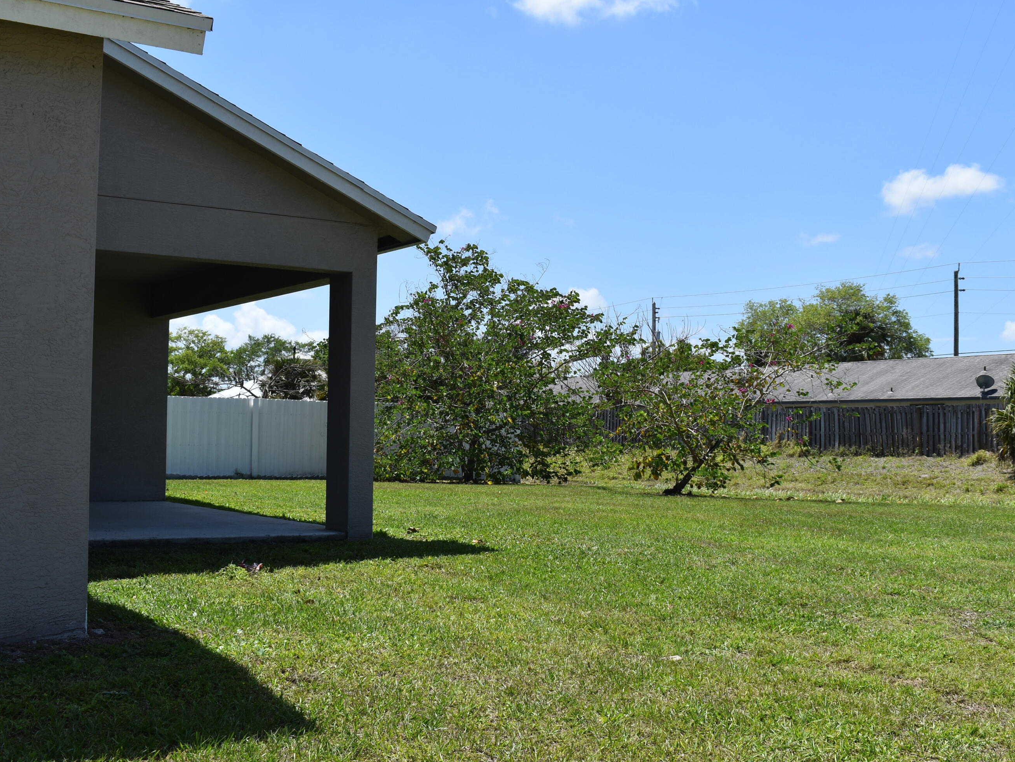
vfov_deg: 34.7
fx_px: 1219
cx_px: 531
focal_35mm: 42
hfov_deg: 45.2
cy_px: 381
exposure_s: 1/250
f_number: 8
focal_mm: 25
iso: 100
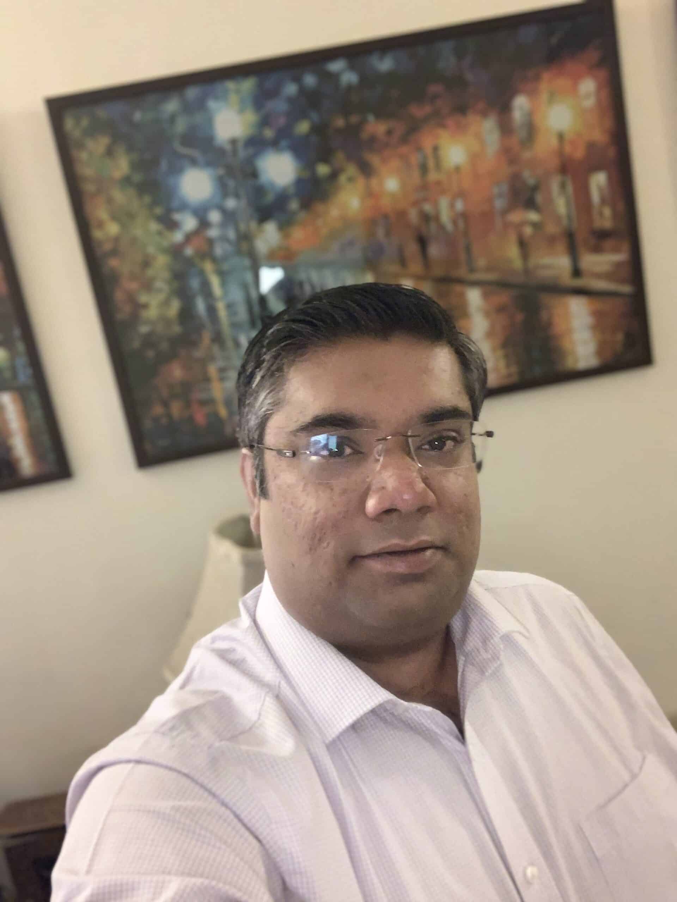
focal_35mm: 32
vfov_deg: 56.8
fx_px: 834
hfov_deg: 44.2
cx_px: 338
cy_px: 451
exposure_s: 1/25
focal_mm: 2.87
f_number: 2.2
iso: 250
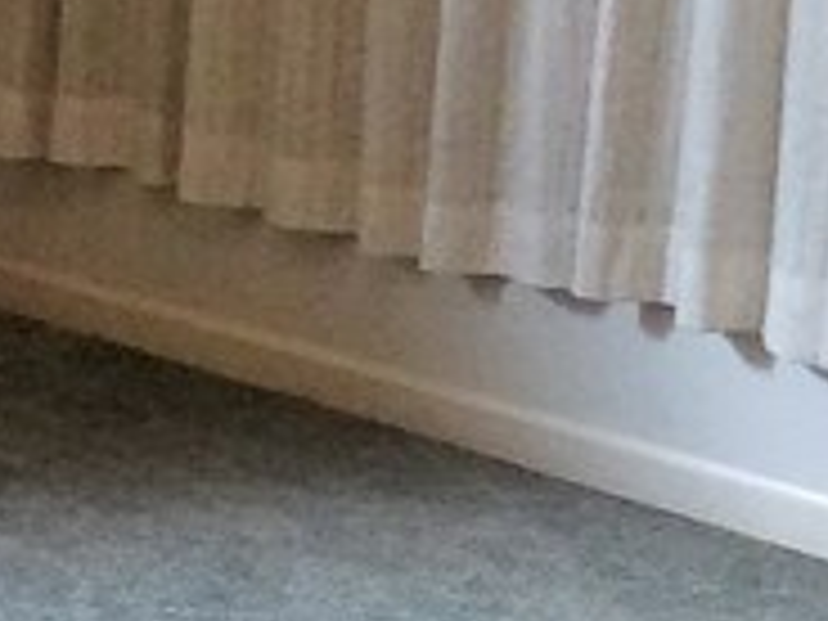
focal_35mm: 178
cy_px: 22
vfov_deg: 8.3
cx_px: -1102
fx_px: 4258
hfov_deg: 9.9
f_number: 2.4
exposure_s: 1/24
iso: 100
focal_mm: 3.3
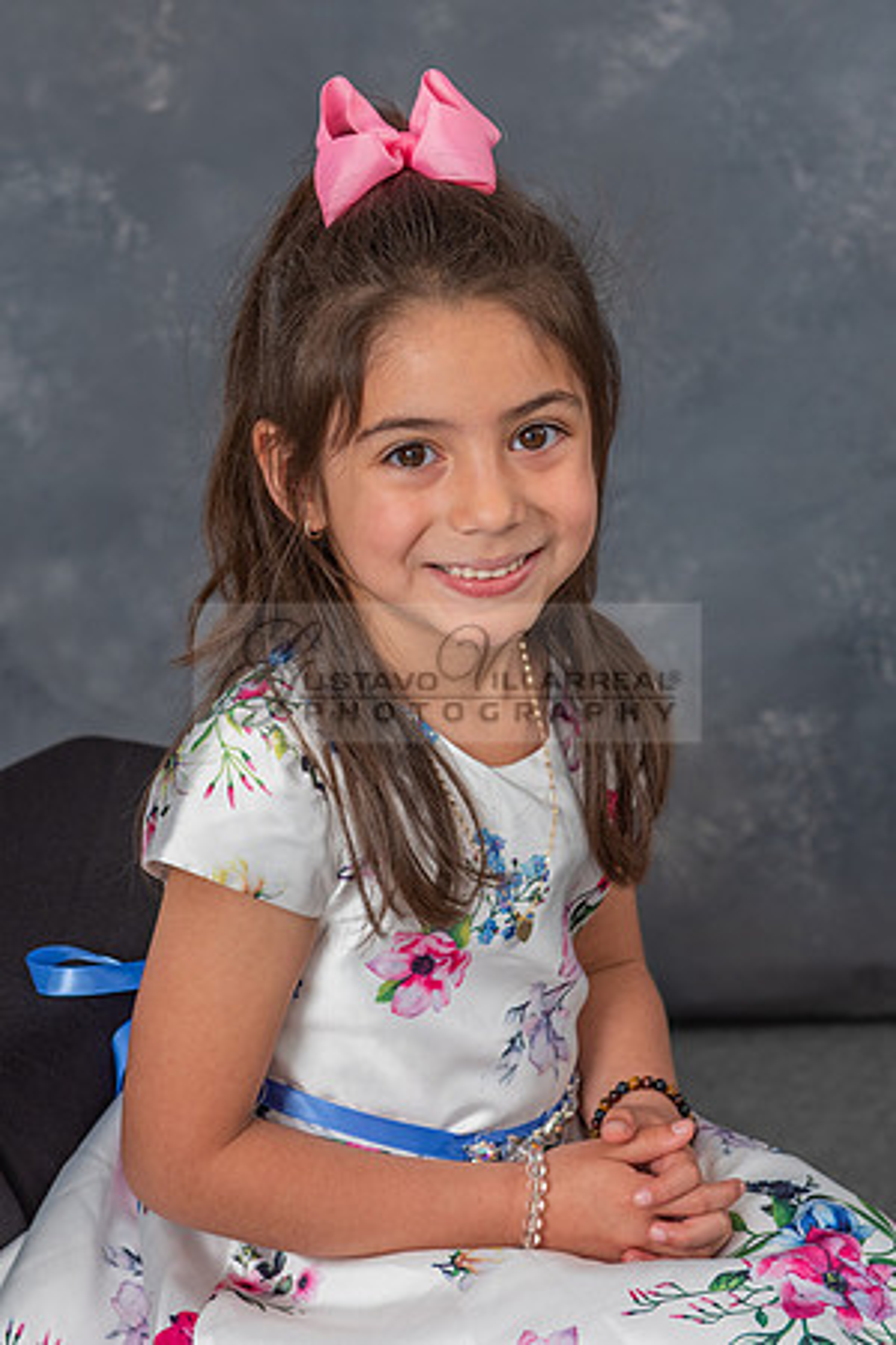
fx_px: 3715
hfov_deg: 13.8
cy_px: 625
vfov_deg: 20.5
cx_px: 449
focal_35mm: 100
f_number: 5.6
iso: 200
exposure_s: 1/160
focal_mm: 62
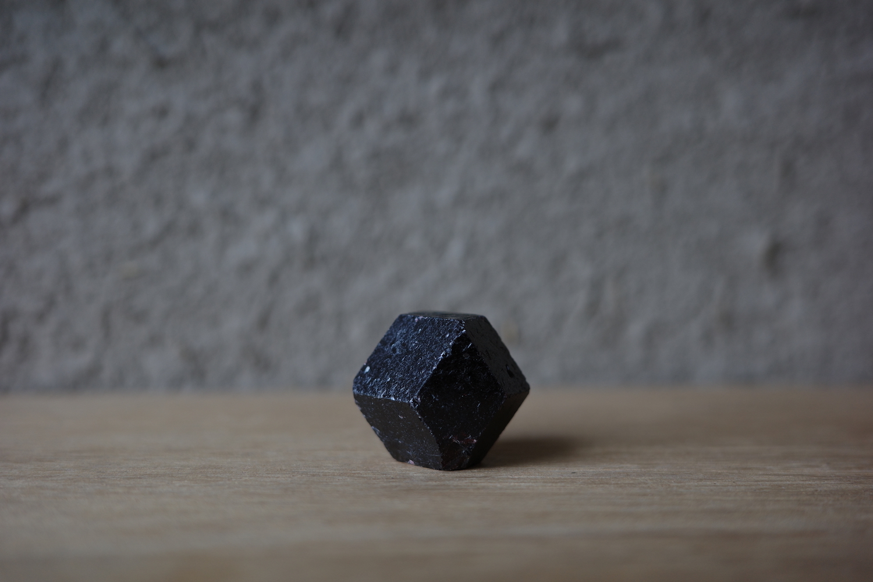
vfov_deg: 33.4
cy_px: 291
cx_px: 436
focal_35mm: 40
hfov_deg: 48.5
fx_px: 970
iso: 200
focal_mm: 26
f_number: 2.8
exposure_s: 1/100
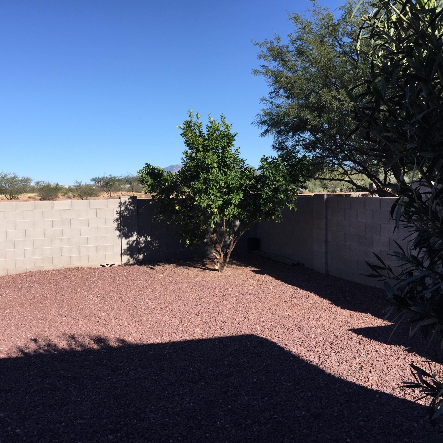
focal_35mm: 35
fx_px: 507
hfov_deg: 46.7
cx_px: 158
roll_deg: +0.8
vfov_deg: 47.2
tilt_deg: -3.1
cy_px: 221
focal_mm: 4.15
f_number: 2.2
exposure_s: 1/2198
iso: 40
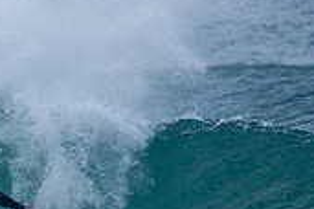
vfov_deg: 0.6
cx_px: -9
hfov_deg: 0.8
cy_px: 283
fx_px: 21350
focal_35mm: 2448
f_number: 5.6
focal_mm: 480
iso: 100
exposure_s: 1/400
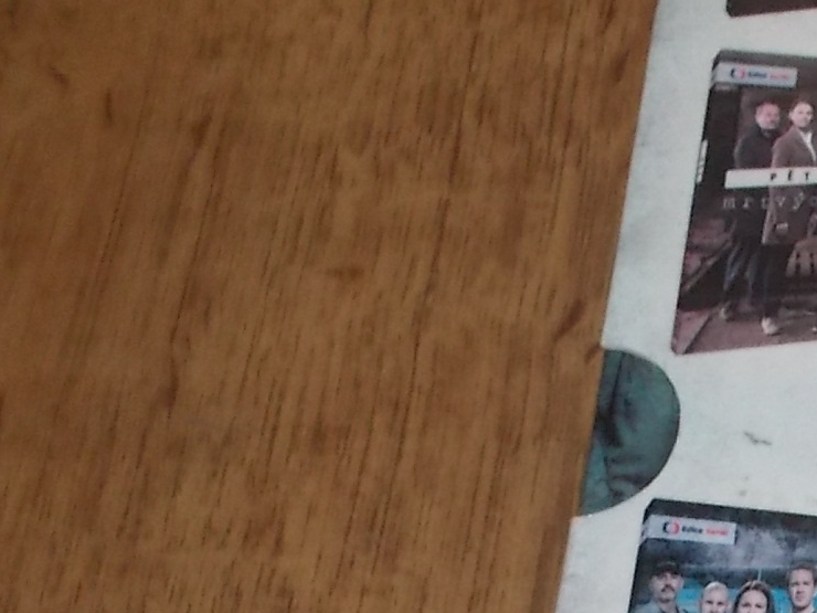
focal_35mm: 89
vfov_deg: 16.2
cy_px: 633
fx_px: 2101
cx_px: 1147
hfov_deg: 19.7
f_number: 3.3
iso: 200
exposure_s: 1/30
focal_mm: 4.1
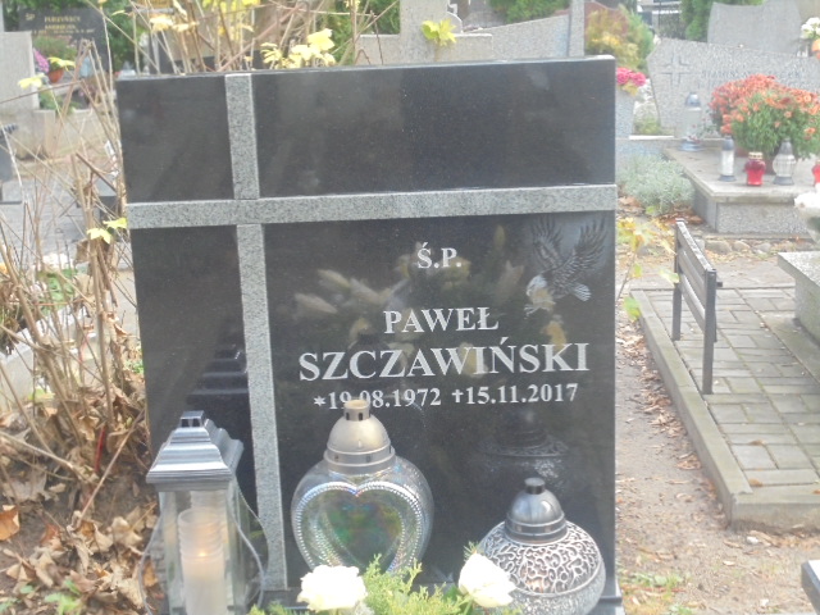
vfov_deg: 26.1
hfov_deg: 34.3
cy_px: 308
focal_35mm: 56
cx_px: 410
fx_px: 1327
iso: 400
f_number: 5.2
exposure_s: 1/25
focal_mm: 10.1
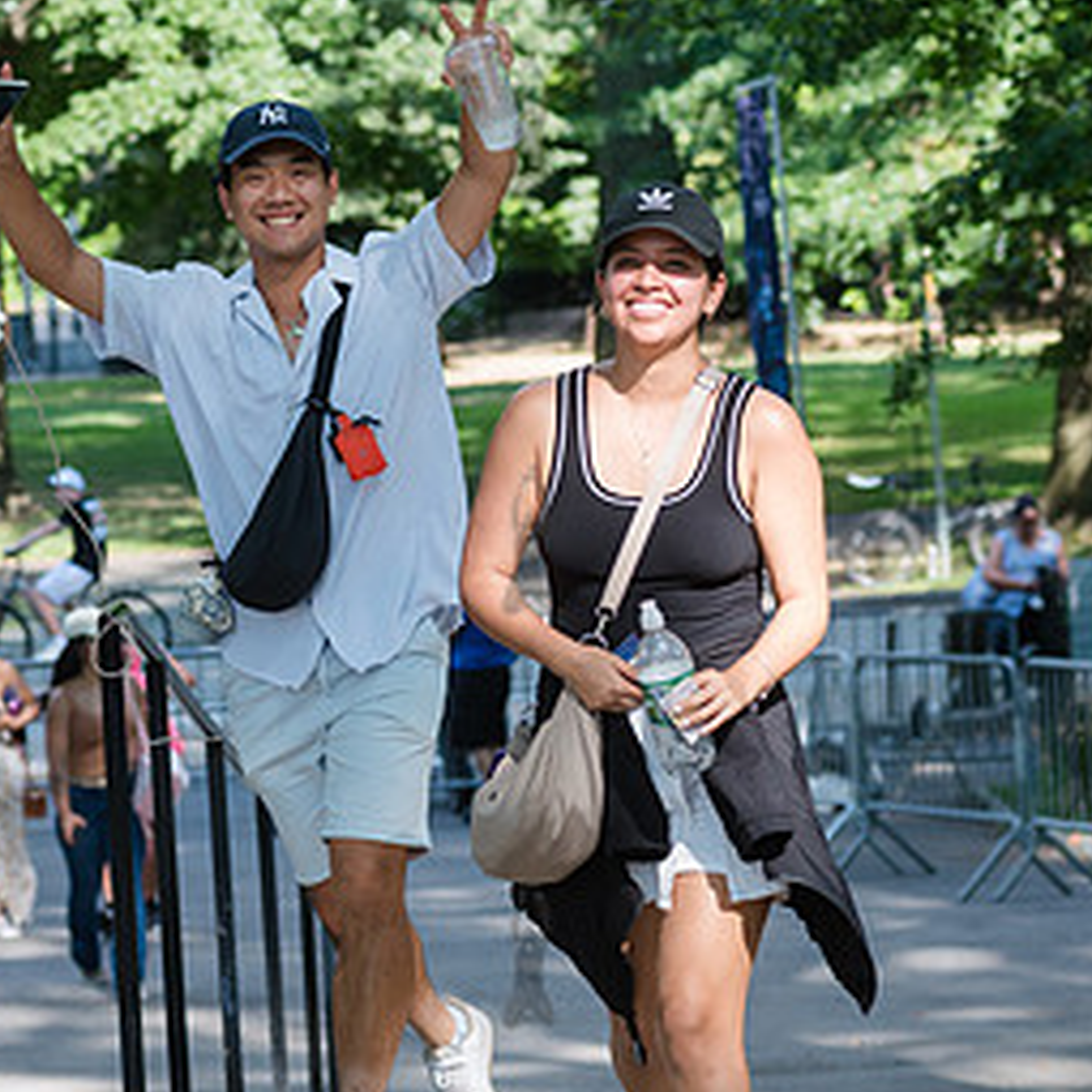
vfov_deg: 9.8
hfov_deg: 9.8
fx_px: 6353
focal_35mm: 178
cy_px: 537
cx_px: 527
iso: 500
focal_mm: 92
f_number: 4.5
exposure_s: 1/500
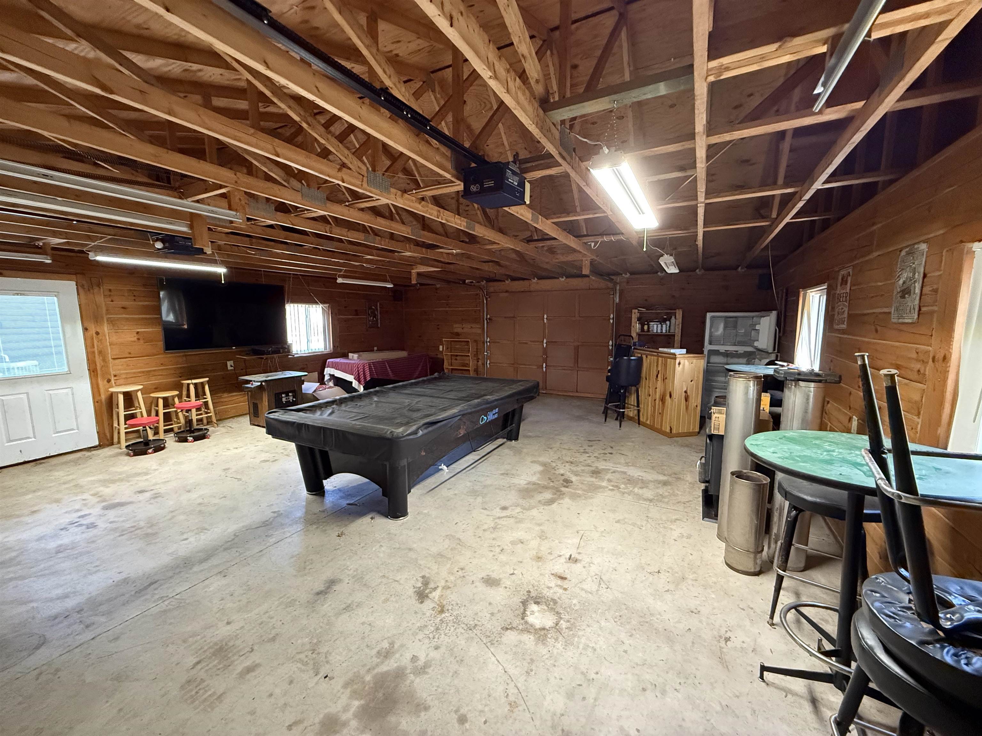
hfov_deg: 102.1
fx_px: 397
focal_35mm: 14
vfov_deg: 85.7
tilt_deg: -7.3
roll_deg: +0.9
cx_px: 491
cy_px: 368
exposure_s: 1/60
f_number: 2.2
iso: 800
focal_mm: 2.22
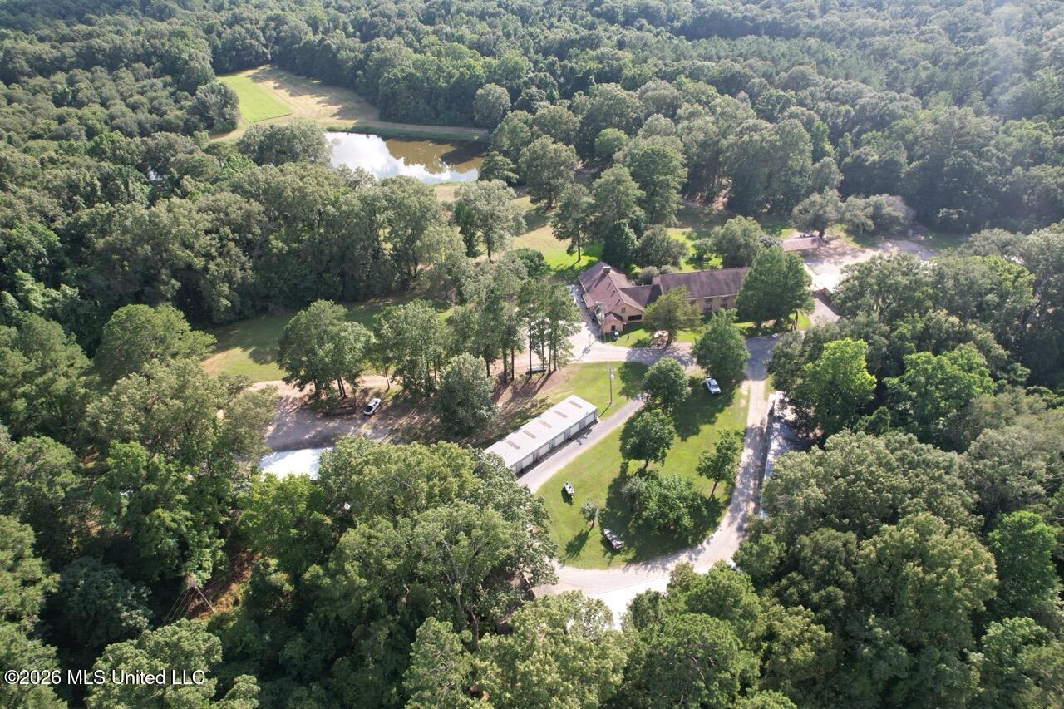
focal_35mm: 22
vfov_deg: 57.2
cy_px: 354
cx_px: 532
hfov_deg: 78.6
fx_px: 650
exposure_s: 1/500
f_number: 2.8
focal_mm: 8.38
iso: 110
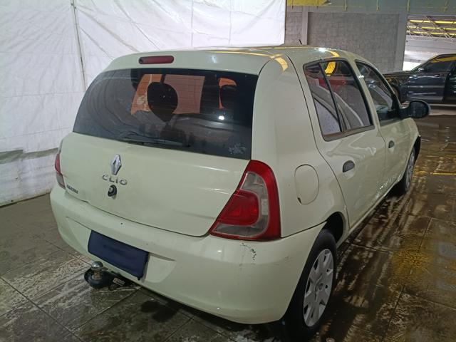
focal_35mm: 26
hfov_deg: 67.3
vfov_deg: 53.1
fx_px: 343
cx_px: 228
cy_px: 171
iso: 557
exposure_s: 1/60.1
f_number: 1.8
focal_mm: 4.81
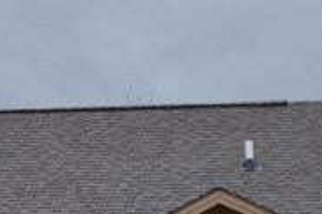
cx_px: -375
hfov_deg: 5.6
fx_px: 3199
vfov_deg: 3.8
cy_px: 187
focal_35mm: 358
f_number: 5.6
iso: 220
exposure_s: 1/125
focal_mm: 40
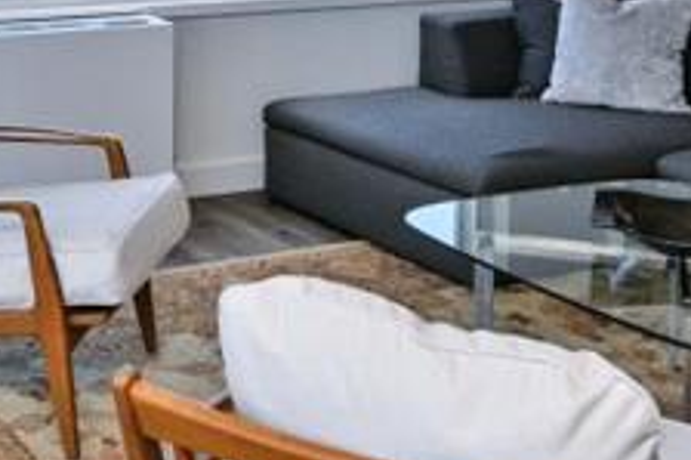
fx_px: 1438
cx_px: 148
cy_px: -191
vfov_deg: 16.8
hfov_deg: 26.6
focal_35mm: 75
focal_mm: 14
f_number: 5.6
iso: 100
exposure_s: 1/125
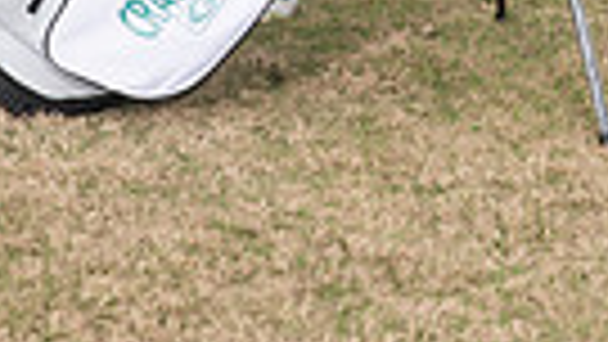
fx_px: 3273
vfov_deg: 5.7
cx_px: 504
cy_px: -513
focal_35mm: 203
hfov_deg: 10.6
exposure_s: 1/320
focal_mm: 58
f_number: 6.3
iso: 100
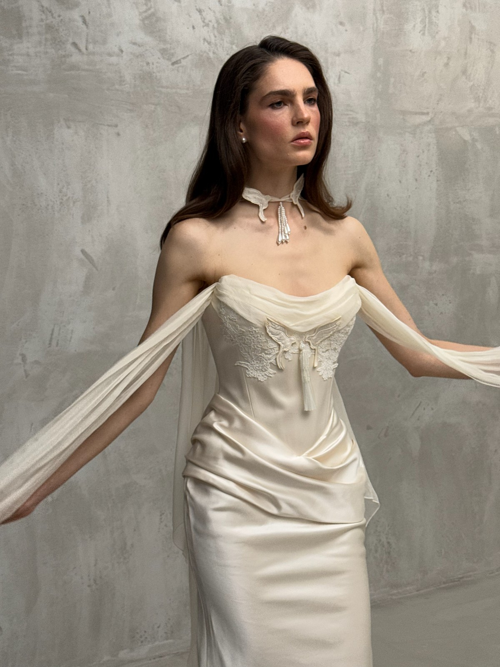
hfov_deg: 30.3
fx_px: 924
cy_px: 334
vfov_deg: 39.7
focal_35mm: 48
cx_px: 250
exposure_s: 1/75
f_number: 1.78
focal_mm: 6.76
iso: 100
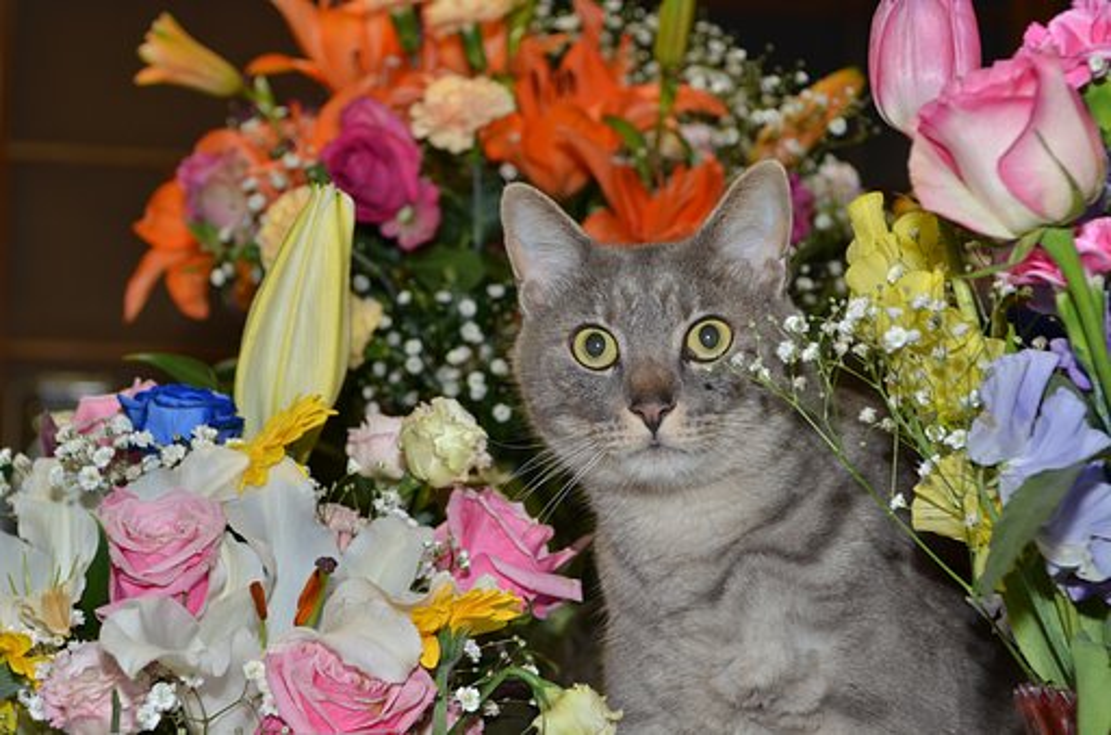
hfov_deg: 24.7
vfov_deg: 16.5
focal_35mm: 82
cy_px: 368
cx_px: 556
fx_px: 2541
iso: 400
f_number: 5.6
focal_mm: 55
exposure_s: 1/60
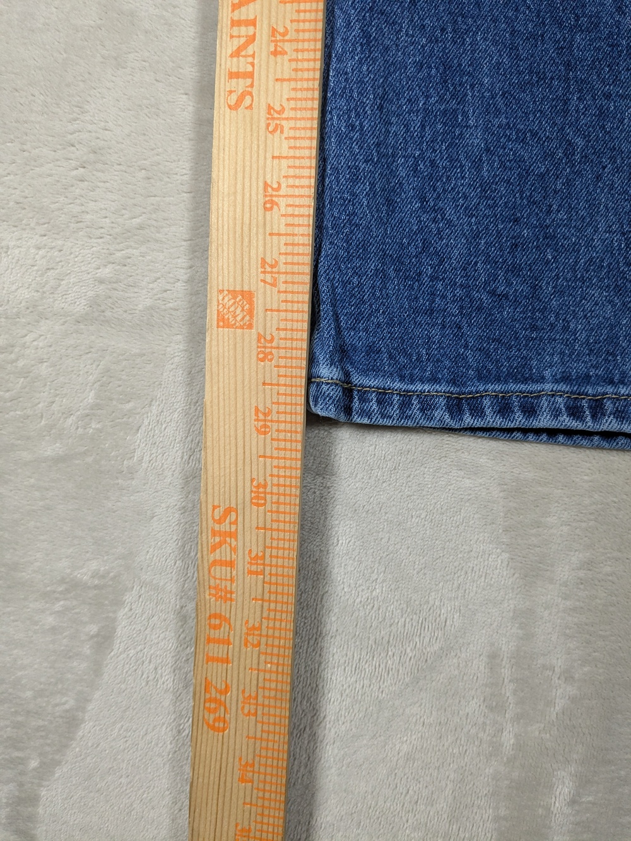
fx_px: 656
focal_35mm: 27
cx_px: 316
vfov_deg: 65.3
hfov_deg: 51.4
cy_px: 420
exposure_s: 1/121
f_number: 1.73
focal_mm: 4.38
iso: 165
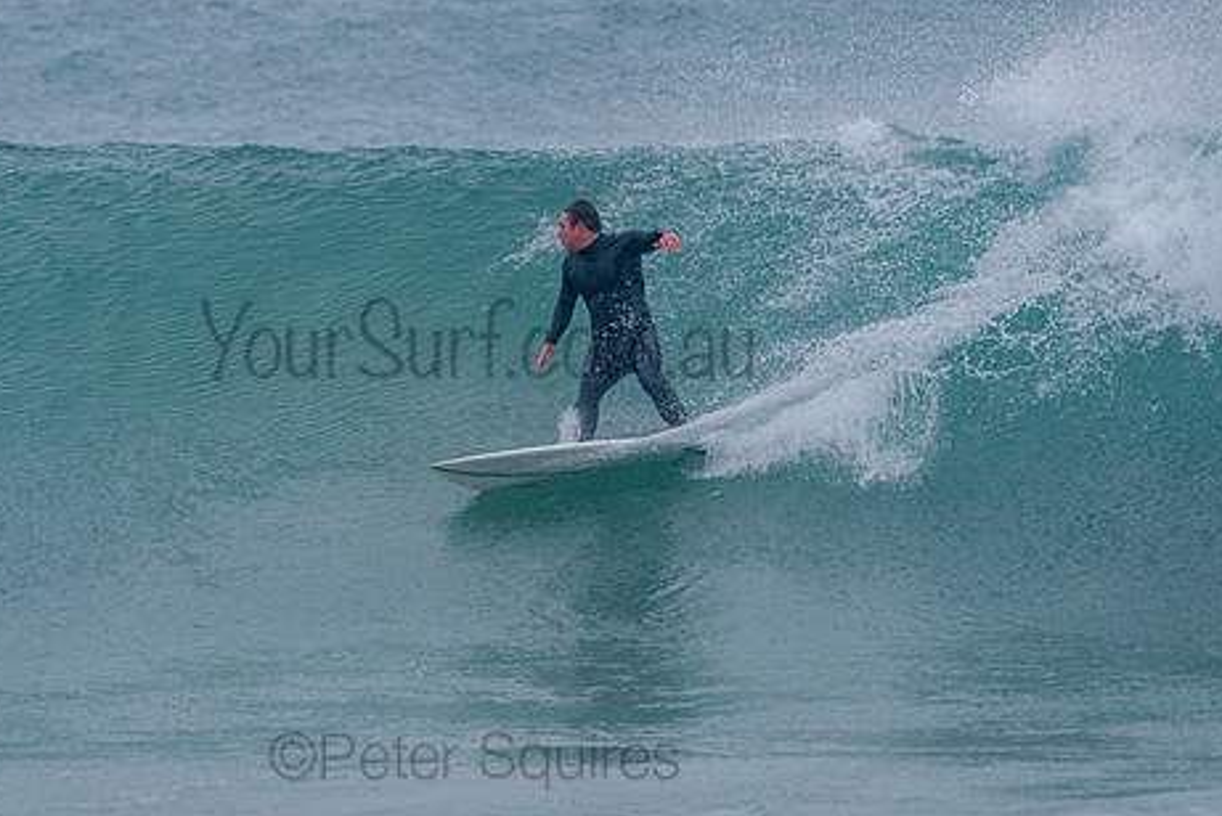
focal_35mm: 770
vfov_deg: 1.8
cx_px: 474
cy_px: 317
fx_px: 26153
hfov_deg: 2.7
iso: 800
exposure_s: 1/2000
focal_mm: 500
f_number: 5.6
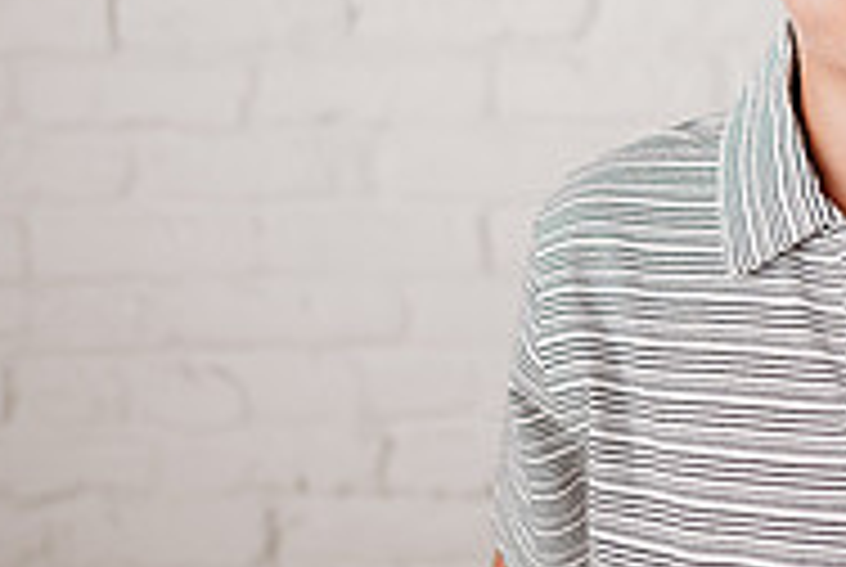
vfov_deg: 17.8
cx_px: 842
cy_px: -65
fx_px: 1742
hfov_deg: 25.9
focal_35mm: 74
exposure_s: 1/200
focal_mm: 24
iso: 100
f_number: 2
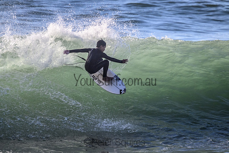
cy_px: 76
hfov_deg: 2.9
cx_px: 114
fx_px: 4581
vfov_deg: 1.9
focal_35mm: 720
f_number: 11
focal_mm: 720
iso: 2200
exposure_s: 1/2000
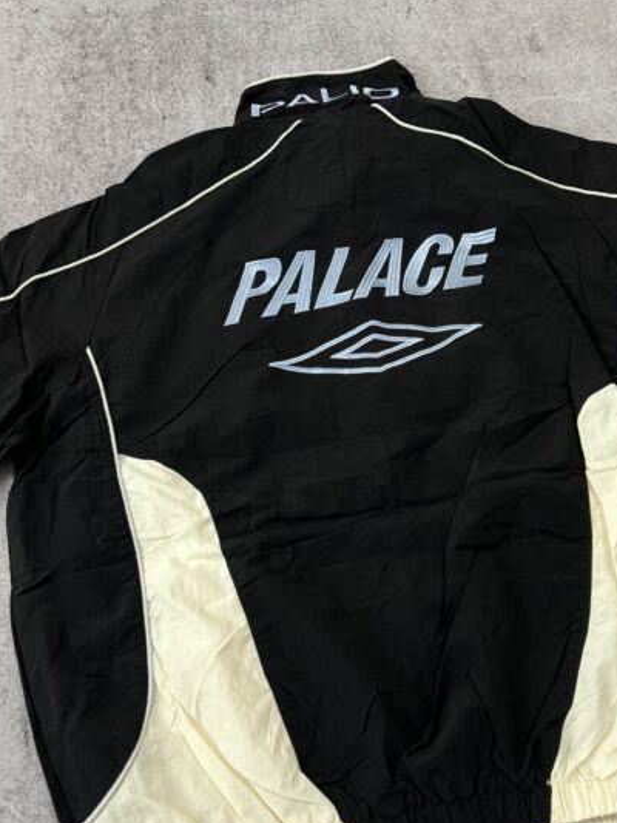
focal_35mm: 39
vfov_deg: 47.8
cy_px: 460
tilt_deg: -66.6
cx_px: 375
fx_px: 926
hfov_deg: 36.7
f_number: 1.5
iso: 100
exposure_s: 1/50
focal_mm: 5.7
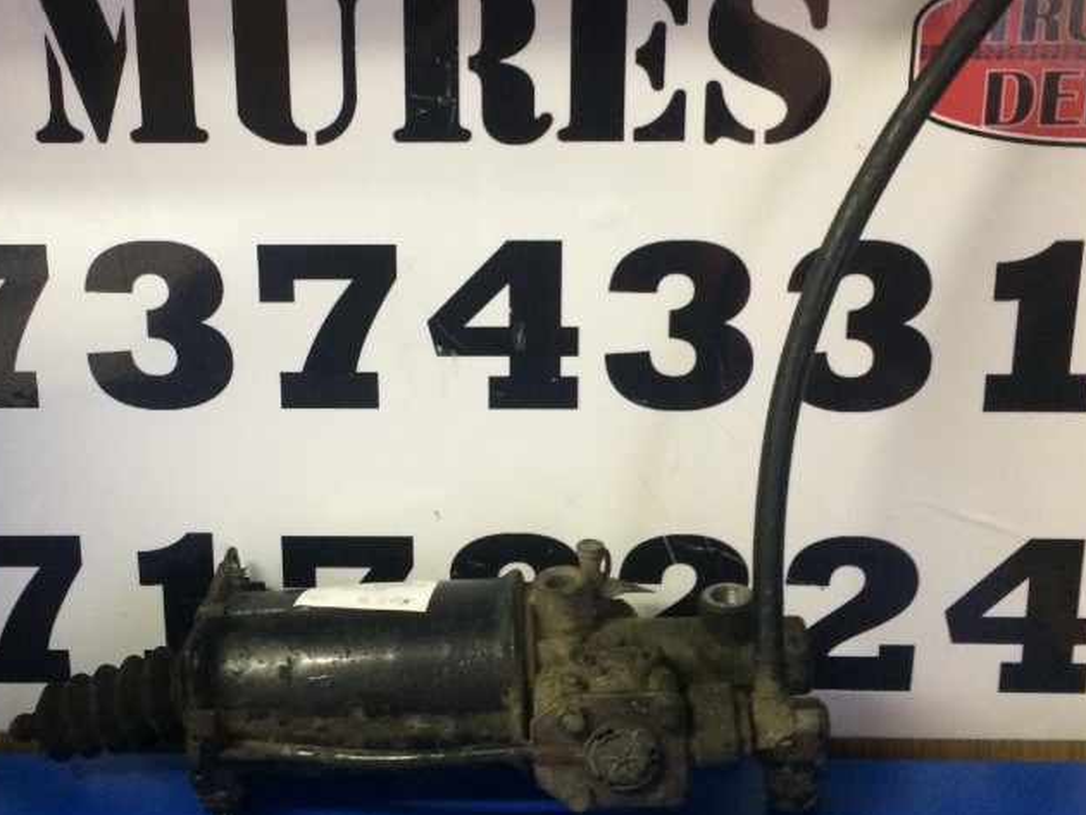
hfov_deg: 41.1
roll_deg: -0.4
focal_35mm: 46
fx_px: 1444
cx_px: 452
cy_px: 314
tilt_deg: -16.6
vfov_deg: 31.4
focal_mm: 4.15
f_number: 2.2
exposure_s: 1/20
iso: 320
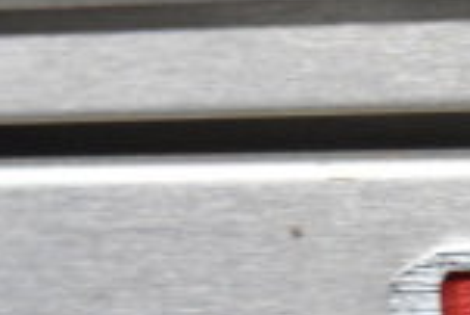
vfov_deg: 4.1
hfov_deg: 6.0
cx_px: 887
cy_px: 345
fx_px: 4352
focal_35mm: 333
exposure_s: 1/100
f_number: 5.6
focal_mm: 55
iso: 4000
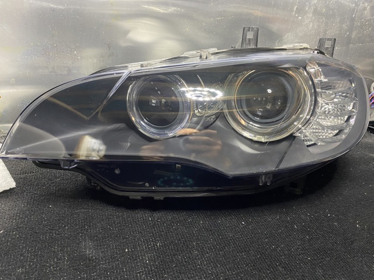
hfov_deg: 67.3
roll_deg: -6.3
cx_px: 187
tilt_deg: -28.8
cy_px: 140
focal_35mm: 26
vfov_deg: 53.0
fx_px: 281
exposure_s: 1/50
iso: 500
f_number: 1.8
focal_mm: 4.25
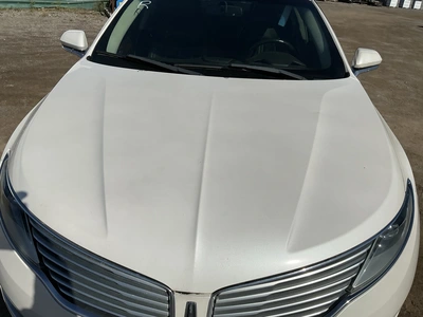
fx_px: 342
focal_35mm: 28
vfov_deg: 49.7
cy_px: 158
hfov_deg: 63.4
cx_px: 212
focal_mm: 3
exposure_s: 1/8621
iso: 25
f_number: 1.8
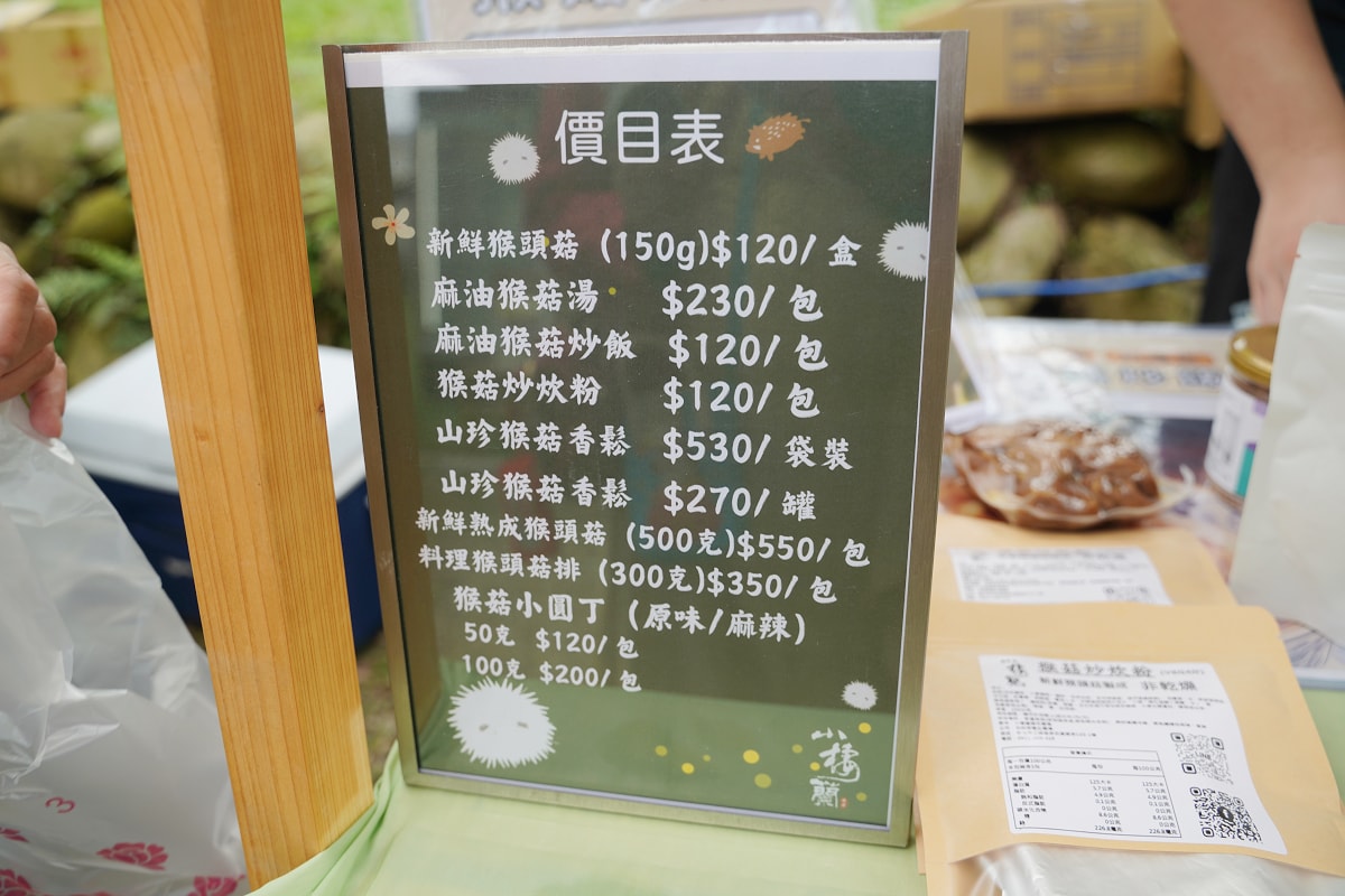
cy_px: 448
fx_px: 1046
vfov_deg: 46.4
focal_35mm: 28
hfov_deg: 65.5
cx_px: 672
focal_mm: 28
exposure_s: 1/80
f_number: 4.5
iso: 100
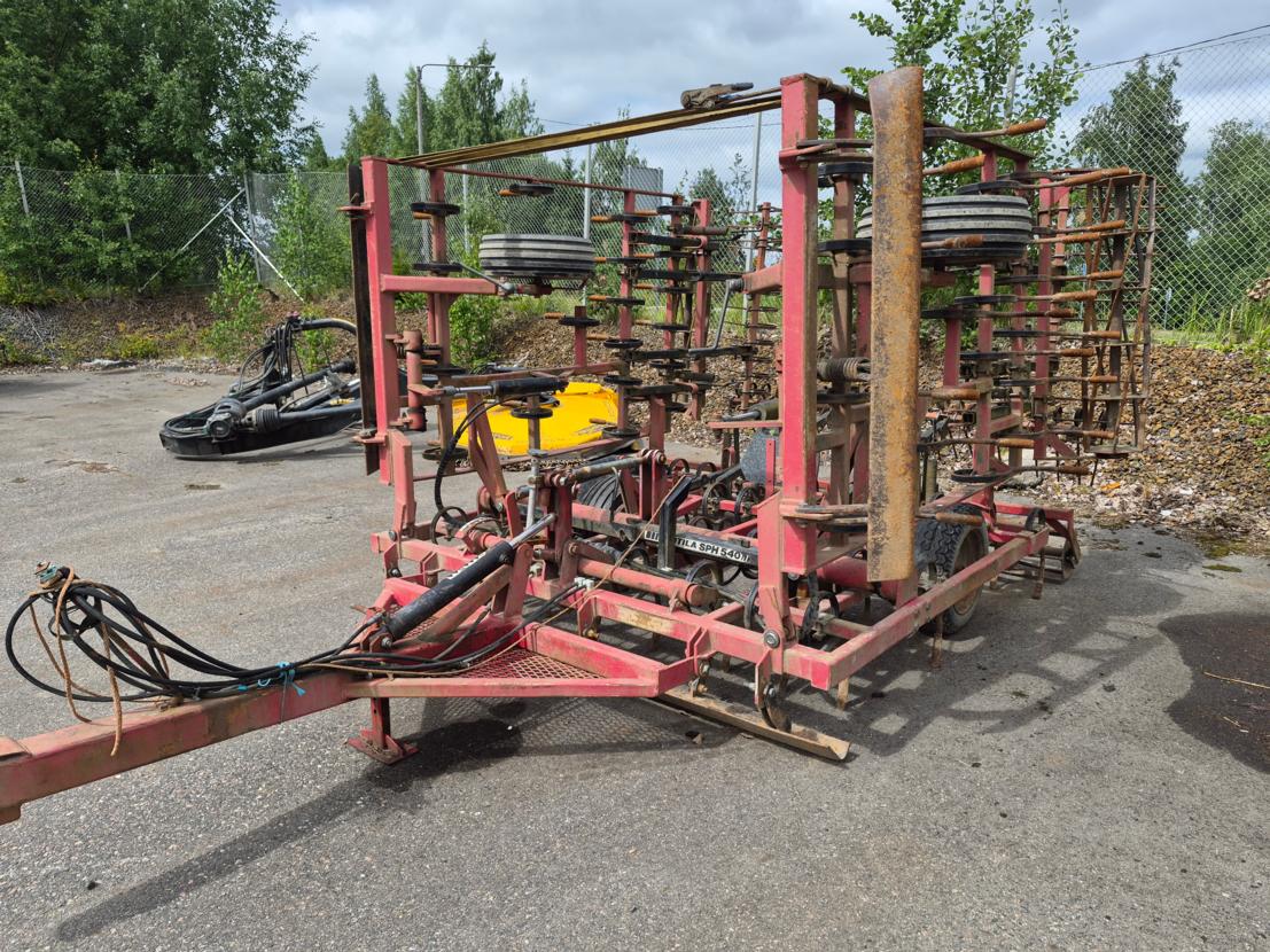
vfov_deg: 58.9
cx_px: 635
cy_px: 476
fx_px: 844
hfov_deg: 73.9
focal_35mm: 23
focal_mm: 5.4
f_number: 1.8
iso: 80
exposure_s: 1/4432
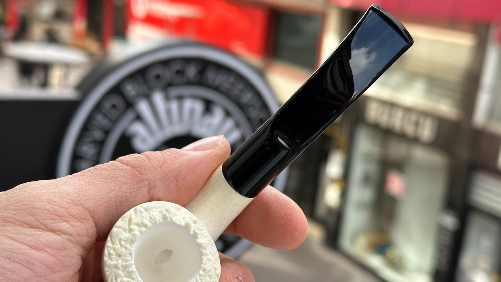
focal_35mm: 53
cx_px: 250
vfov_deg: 22.6
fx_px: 704
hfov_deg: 39.2
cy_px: 176
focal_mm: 6.86
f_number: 1.78
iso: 64
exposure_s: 1/694
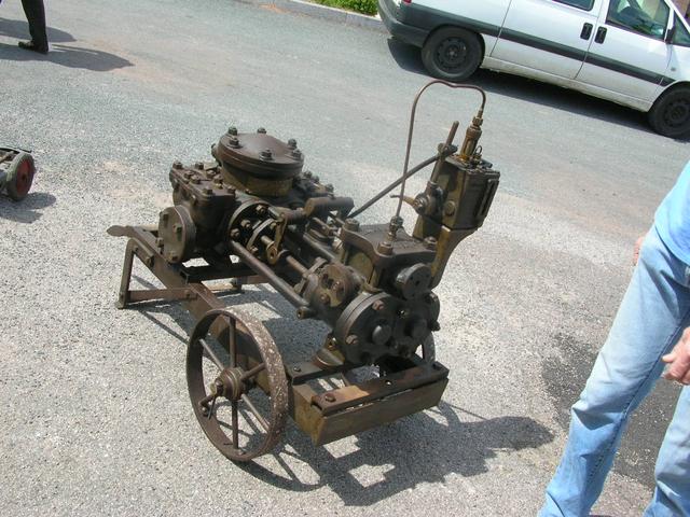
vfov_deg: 40.7
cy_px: 258
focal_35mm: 35
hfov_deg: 52.6
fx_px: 698
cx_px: 345
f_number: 5.6
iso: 50
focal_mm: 5.8
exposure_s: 1/134
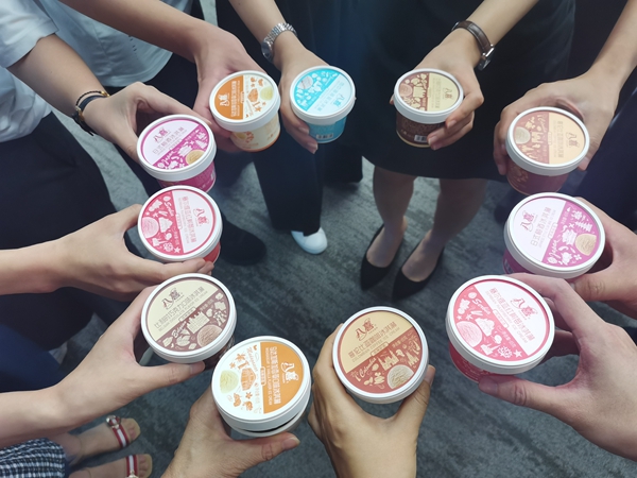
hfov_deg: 61.7
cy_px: 239
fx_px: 534
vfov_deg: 48.2
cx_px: 318
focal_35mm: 29
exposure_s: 1/100
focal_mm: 5.58
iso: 200
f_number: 1.8
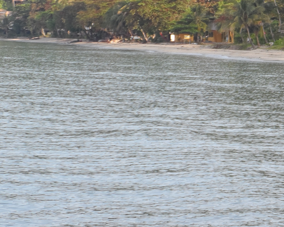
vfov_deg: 7.0
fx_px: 1849
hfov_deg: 8.7
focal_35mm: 220
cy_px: 13
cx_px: 339
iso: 80
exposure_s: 1/125
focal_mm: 14.3
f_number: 4.5
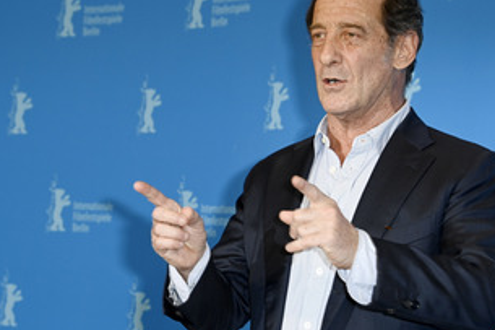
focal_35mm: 148
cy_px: 176
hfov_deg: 13.9
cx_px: 218
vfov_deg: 9.3
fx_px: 2034
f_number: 6.3
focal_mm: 100
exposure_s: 1/160
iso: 1000
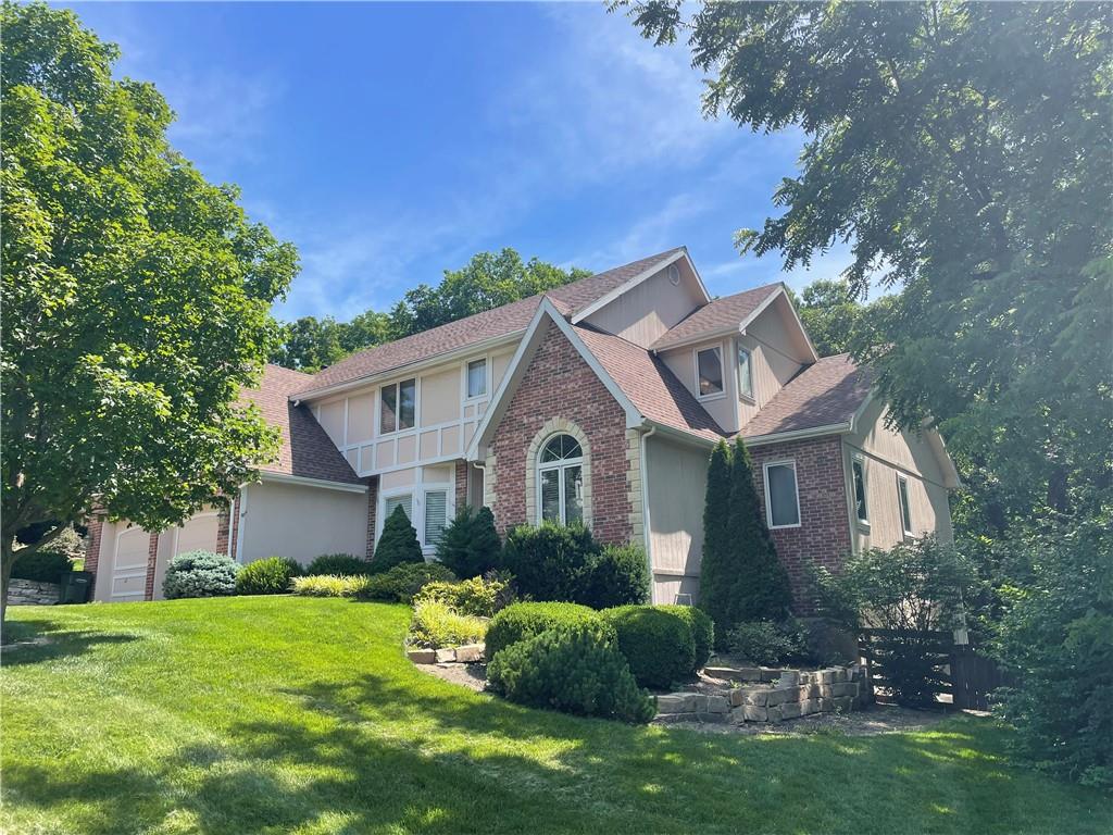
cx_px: 556
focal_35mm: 26
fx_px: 836
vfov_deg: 53.1
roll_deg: +1.5
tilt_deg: +14.5
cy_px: 418
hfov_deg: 67.3
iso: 32
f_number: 1.6
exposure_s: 1/2053
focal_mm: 4.2
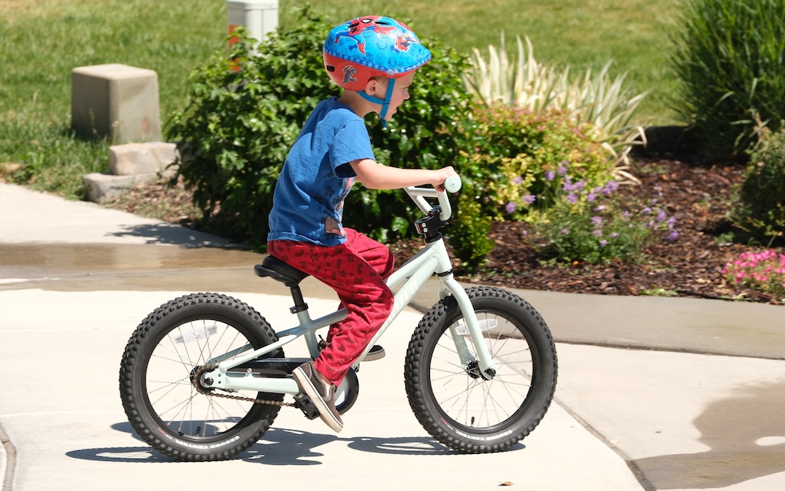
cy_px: 234
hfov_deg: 15.6
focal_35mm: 134
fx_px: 2867
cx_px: 393
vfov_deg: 9.8
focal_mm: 87.1
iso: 125
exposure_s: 1/420
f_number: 5
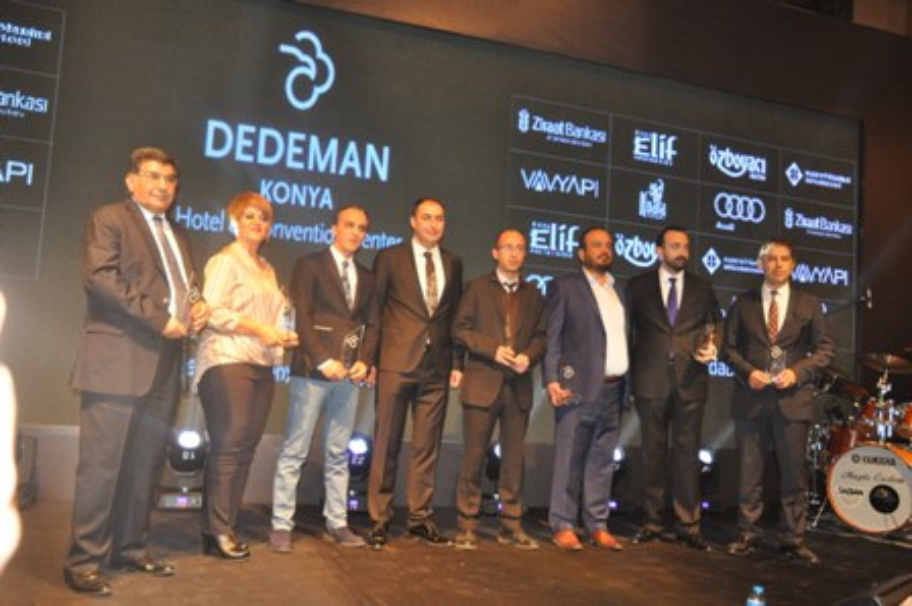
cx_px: 456
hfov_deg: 57.3
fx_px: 835
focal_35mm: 33
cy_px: 303
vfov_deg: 39.9
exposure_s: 1/60
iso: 800
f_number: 3.5
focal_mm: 22
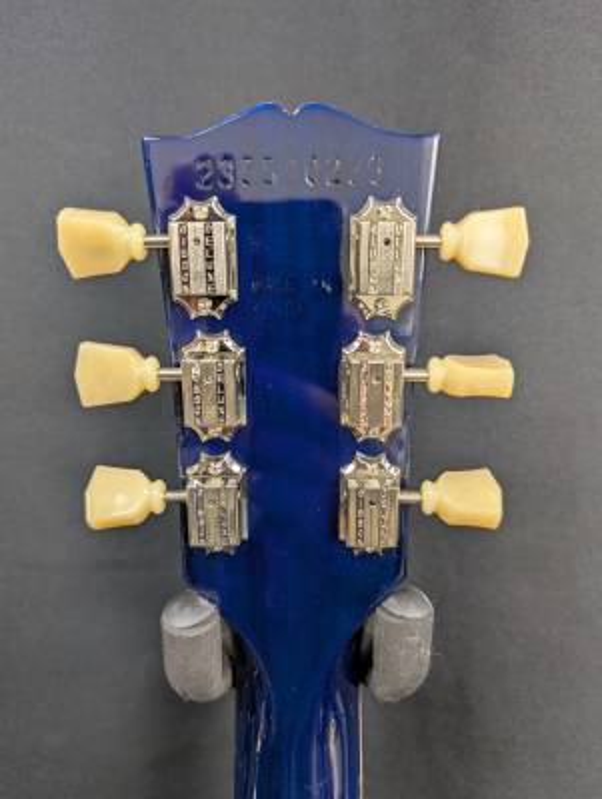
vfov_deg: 71.5
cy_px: 400
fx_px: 555
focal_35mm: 24
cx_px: 301
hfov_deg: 56.9
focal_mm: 6.9
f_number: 1.68
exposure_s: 1/37.3
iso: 77
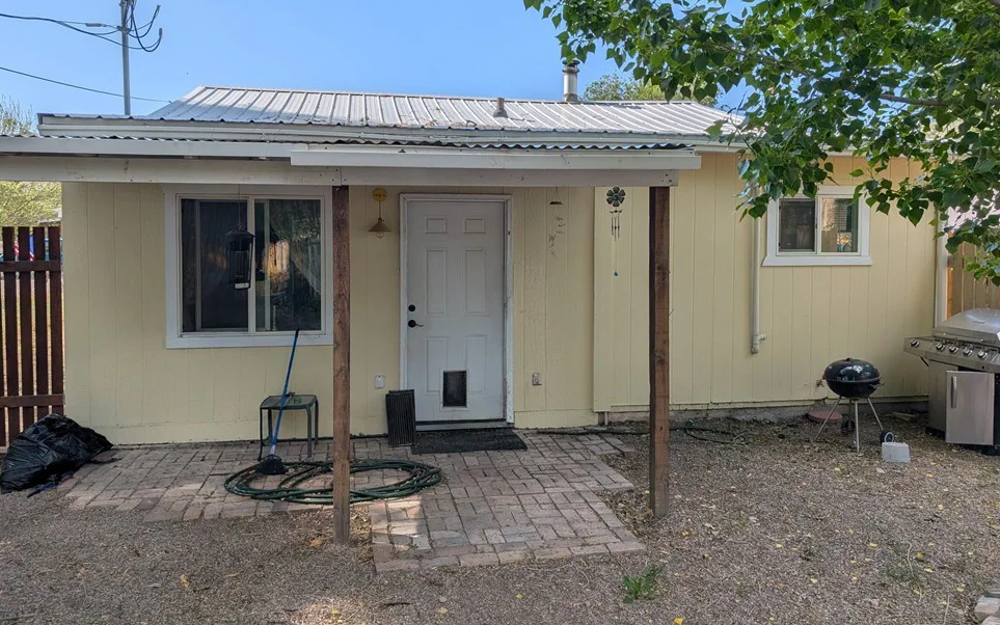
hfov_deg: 68.4
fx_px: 736
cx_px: 488
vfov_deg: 45.8
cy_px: 259
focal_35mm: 27
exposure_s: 1/7576
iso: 21
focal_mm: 6.9
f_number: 1.68
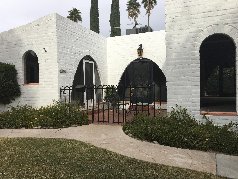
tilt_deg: -0.4
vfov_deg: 48.2
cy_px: 90
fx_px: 199
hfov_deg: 61.7
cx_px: 119
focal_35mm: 29
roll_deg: +2.9
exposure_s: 1/1241
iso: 25
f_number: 2.2
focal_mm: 4.15
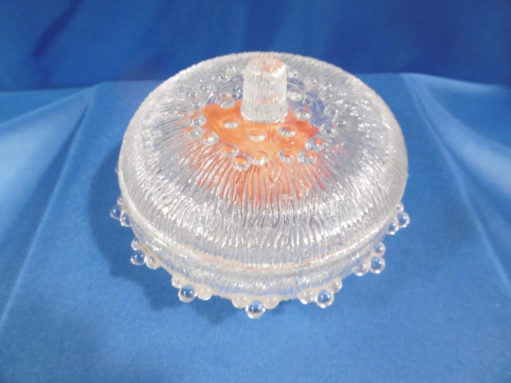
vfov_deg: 56.8
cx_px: 256
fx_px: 354
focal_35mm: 24
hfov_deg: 71.6
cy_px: 192
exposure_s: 1/13
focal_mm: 4.3
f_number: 3.1
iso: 400
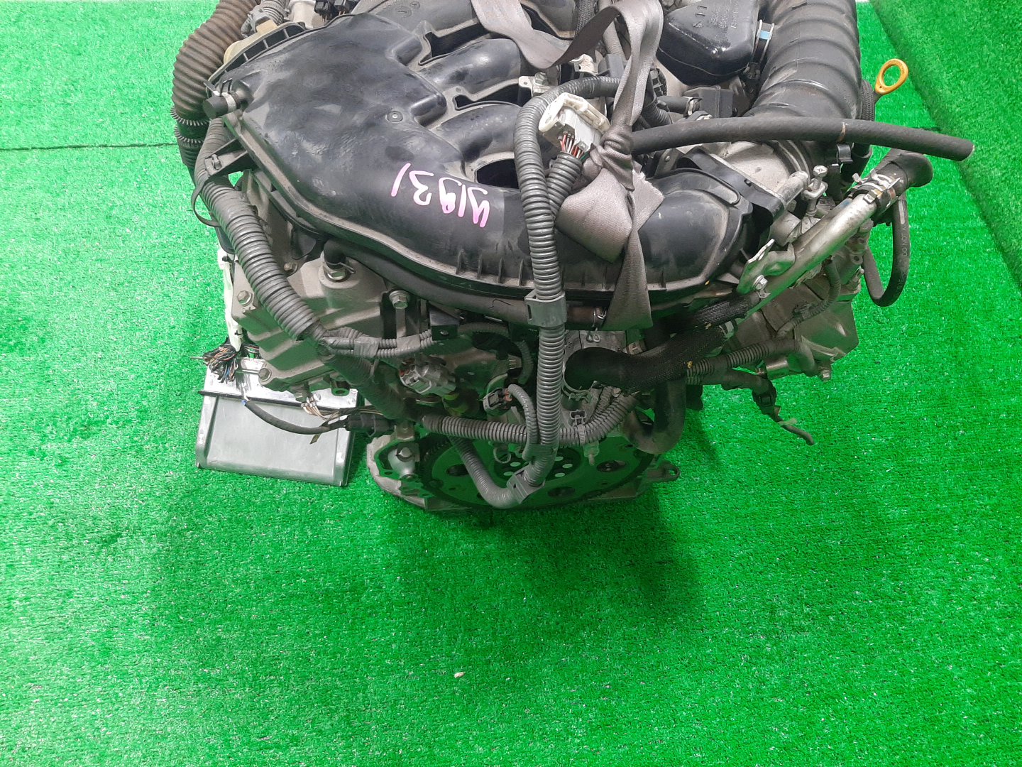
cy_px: 384
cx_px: 511
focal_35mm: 26
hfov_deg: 67.3
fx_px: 768
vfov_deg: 53.1
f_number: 1.7
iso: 238
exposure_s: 1/50
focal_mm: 3.93
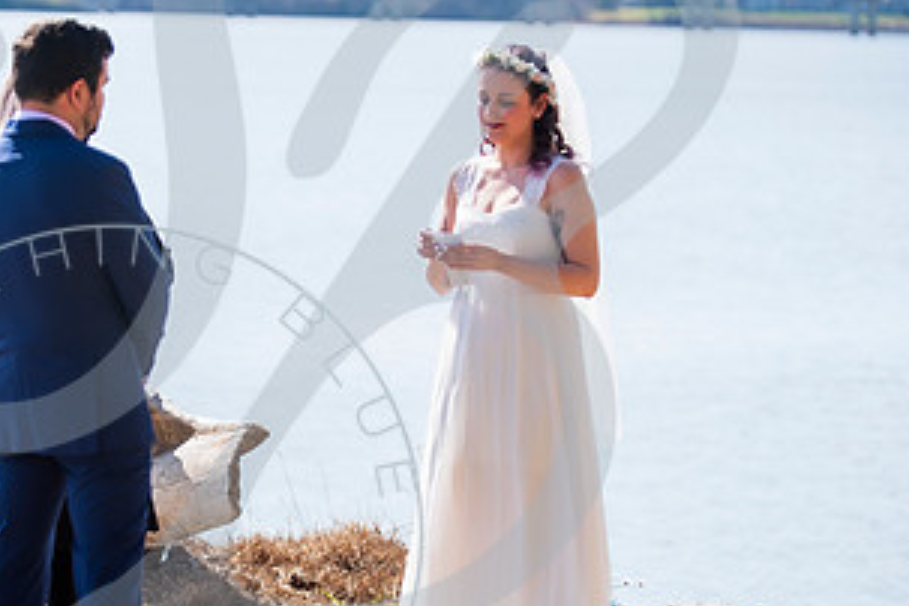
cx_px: 264
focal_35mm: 182
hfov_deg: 11.3
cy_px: 280
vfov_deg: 7.5
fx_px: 4595
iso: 100
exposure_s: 1/800
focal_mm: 95
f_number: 2.8
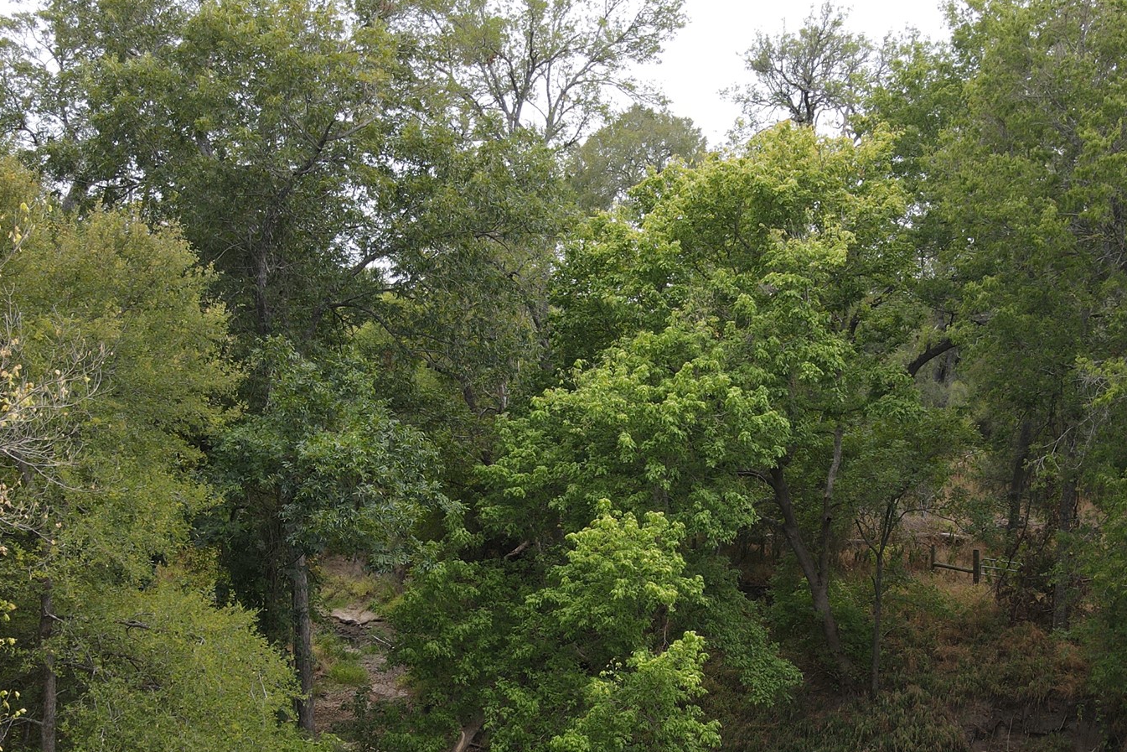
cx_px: 678
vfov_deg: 34.4
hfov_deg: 50.4
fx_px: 1190
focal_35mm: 38
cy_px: 559
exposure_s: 1/200
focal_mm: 4.5
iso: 100
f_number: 2.8
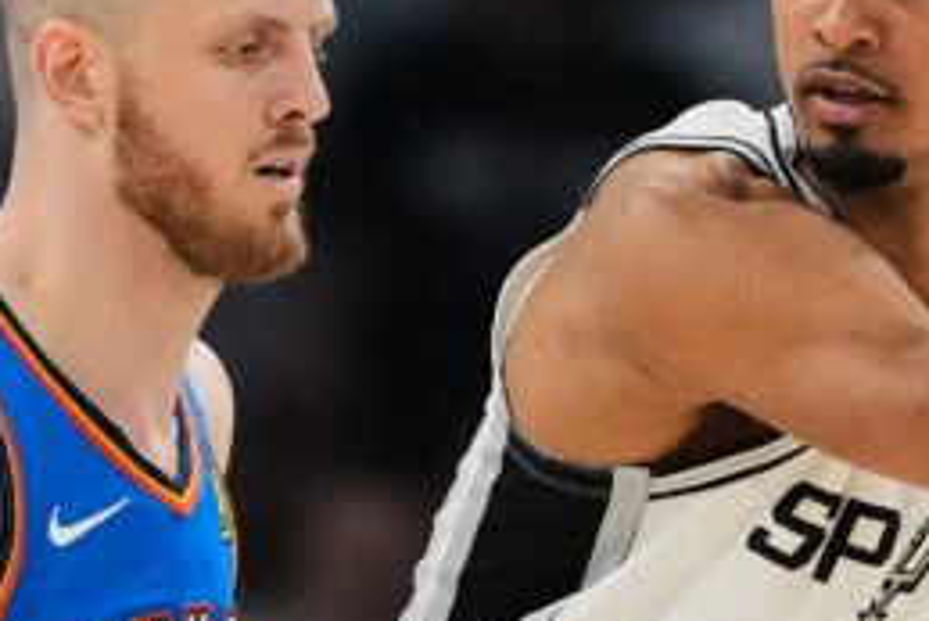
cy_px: 695
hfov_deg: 1.3
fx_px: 40871
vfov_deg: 0.9
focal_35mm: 1583
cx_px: 735
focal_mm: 400
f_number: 3.2
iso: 4000
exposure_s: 1/2000
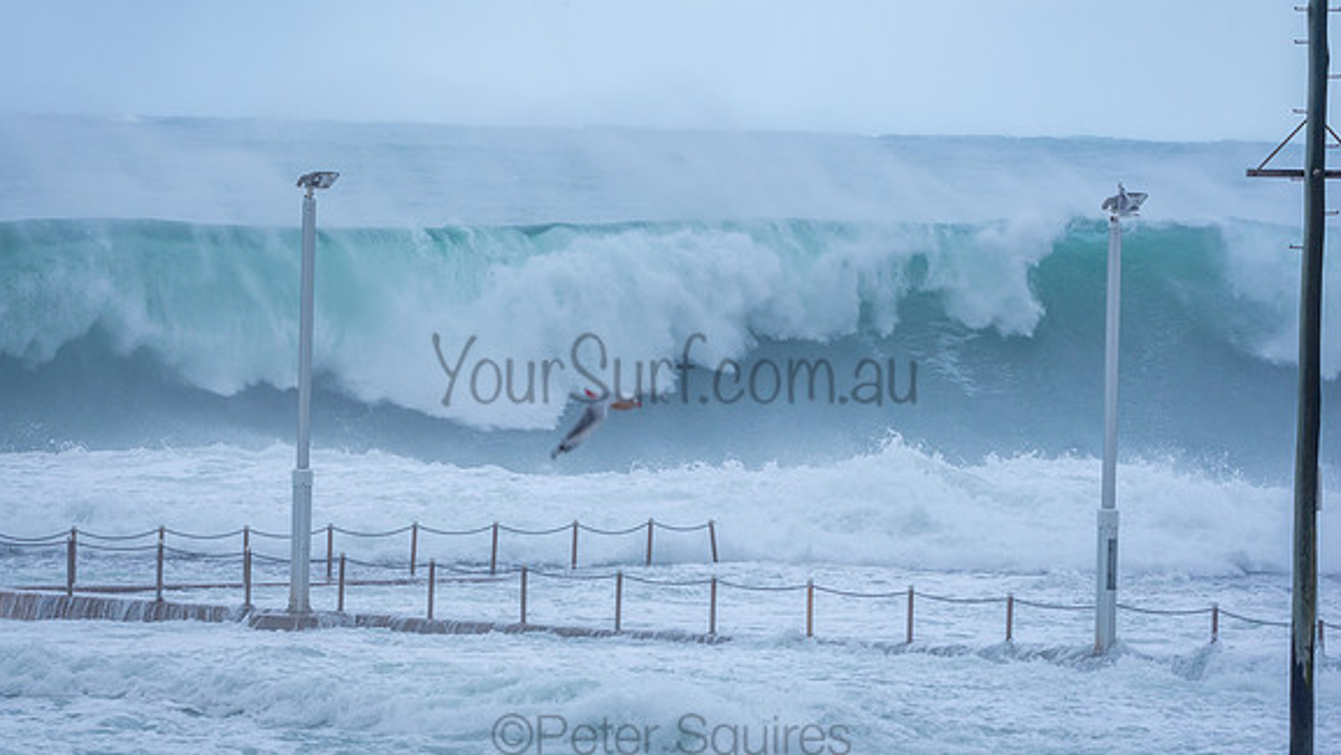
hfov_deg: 6.8
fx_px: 11240
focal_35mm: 316
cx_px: 672
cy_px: 350
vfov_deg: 3.8
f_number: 14
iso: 200
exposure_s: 1/100
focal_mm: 200
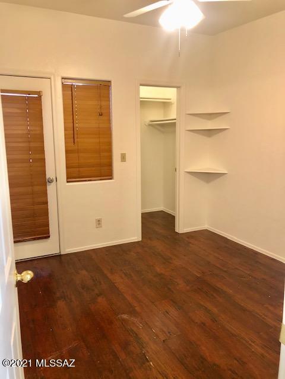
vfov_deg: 63.4
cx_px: 142
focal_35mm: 28
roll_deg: +0.0
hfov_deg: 49.7
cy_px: 190
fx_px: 307
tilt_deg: -9.3
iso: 40
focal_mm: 3.99
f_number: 1.8
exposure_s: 1/20
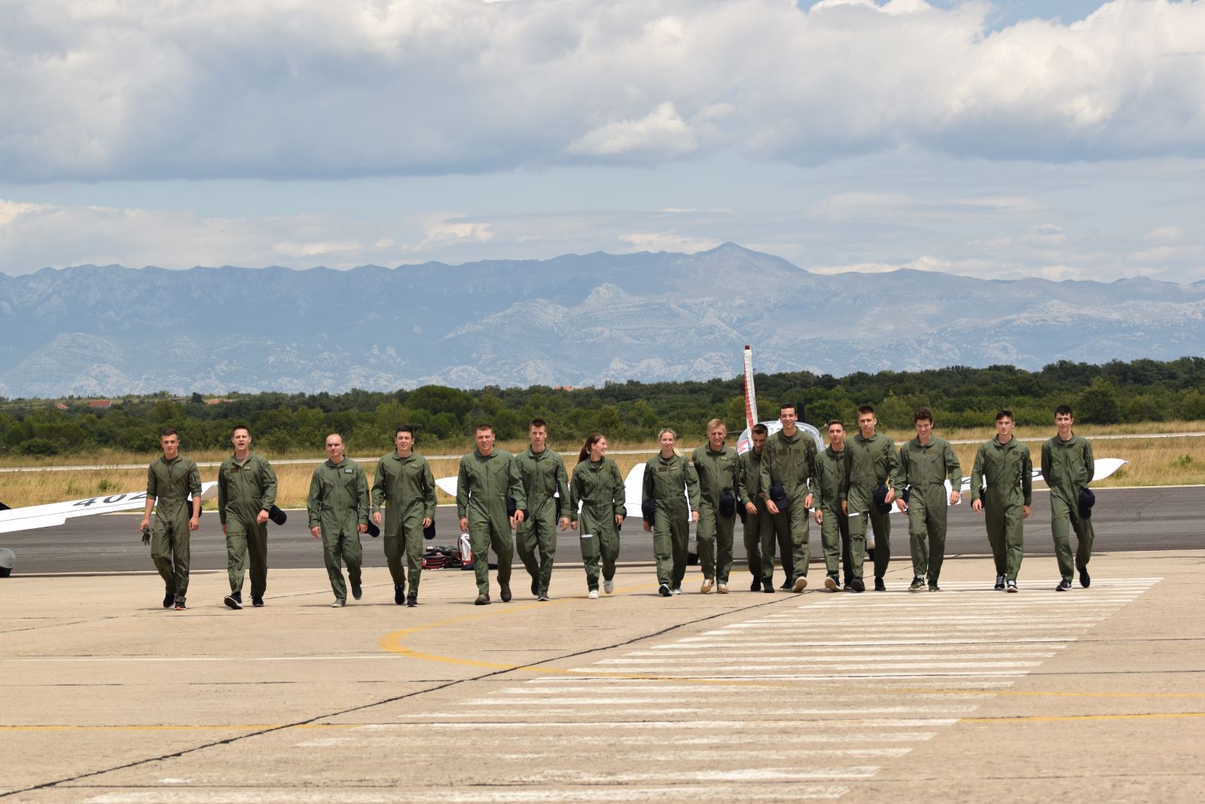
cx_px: 602
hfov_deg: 19.5
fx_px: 3515
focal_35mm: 105
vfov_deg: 13.0
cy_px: 402
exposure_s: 1/640
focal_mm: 70
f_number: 6.3
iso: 100
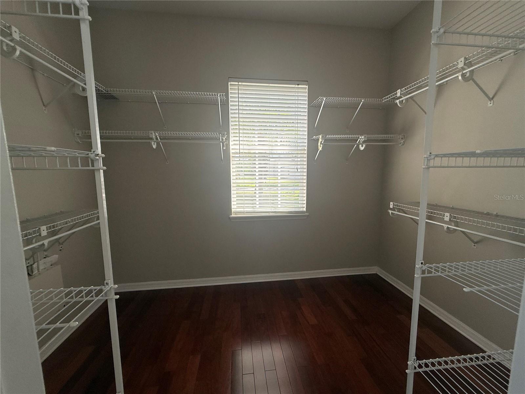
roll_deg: +0.2
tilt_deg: -6.6
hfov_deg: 102.1
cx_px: 262
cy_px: 197
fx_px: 212
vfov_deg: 85.7
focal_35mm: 14
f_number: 2.2
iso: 64
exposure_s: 1/146
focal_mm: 2.22
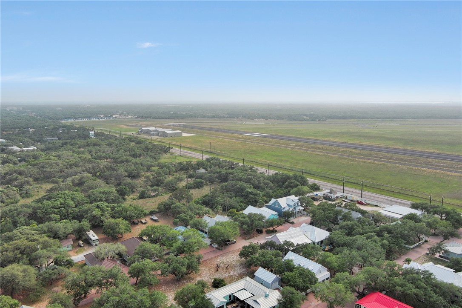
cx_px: 231
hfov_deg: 63.7
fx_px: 372
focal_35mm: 29
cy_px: 154
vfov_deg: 44.9
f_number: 2.8
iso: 100
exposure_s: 1/90
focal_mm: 10.57
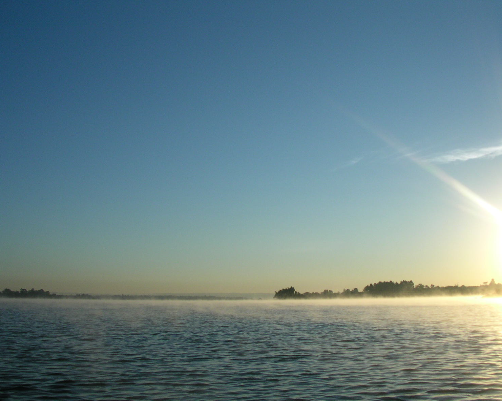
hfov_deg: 46.8
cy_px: 203
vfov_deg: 38.2
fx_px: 579
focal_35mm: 39
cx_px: 264
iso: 100
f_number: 4.5
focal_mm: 5.6
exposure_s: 1/671
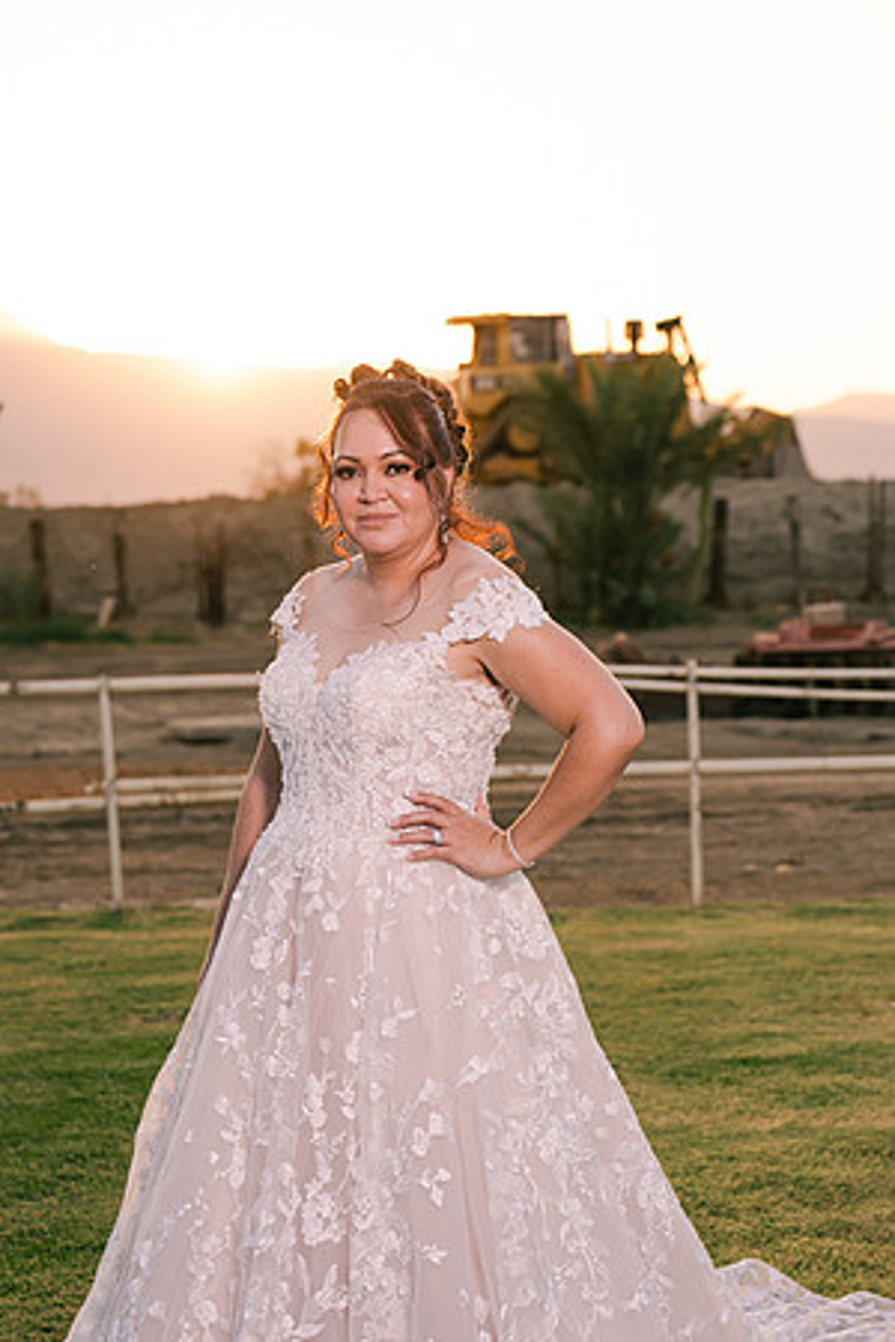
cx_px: 448
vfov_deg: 26.0
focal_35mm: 78
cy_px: 671
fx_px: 2909
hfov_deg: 17.5
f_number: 3.2
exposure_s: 1/640
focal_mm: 52
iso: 200
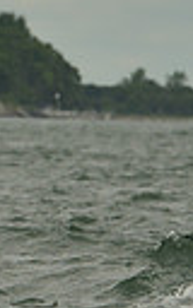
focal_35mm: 1430
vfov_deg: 1.5
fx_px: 12035
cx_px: -502
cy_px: -40
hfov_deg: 0.9
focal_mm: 310
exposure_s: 1/800
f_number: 10
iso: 400
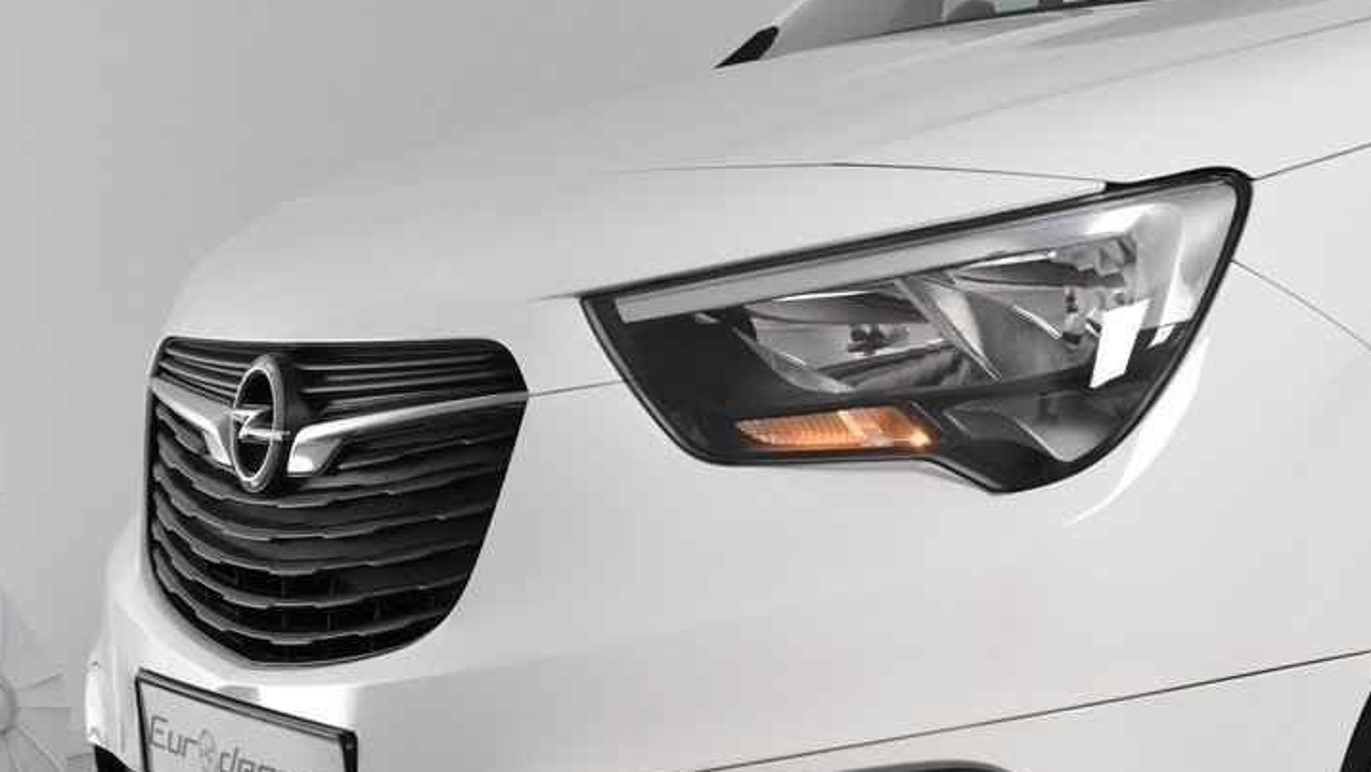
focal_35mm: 73
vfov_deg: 16.3
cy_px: 696
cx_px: 1093
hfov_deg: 28.4
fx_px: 2654
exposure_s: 1/125
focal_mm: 26
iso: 1600
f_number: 6.3
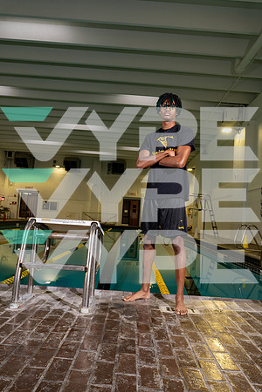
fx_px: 306
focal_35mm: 28
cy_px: 196
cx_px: 131
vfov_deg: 65.5
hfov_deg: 46.4
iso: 1000
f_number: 5.6
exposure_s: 1/250
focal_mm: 28
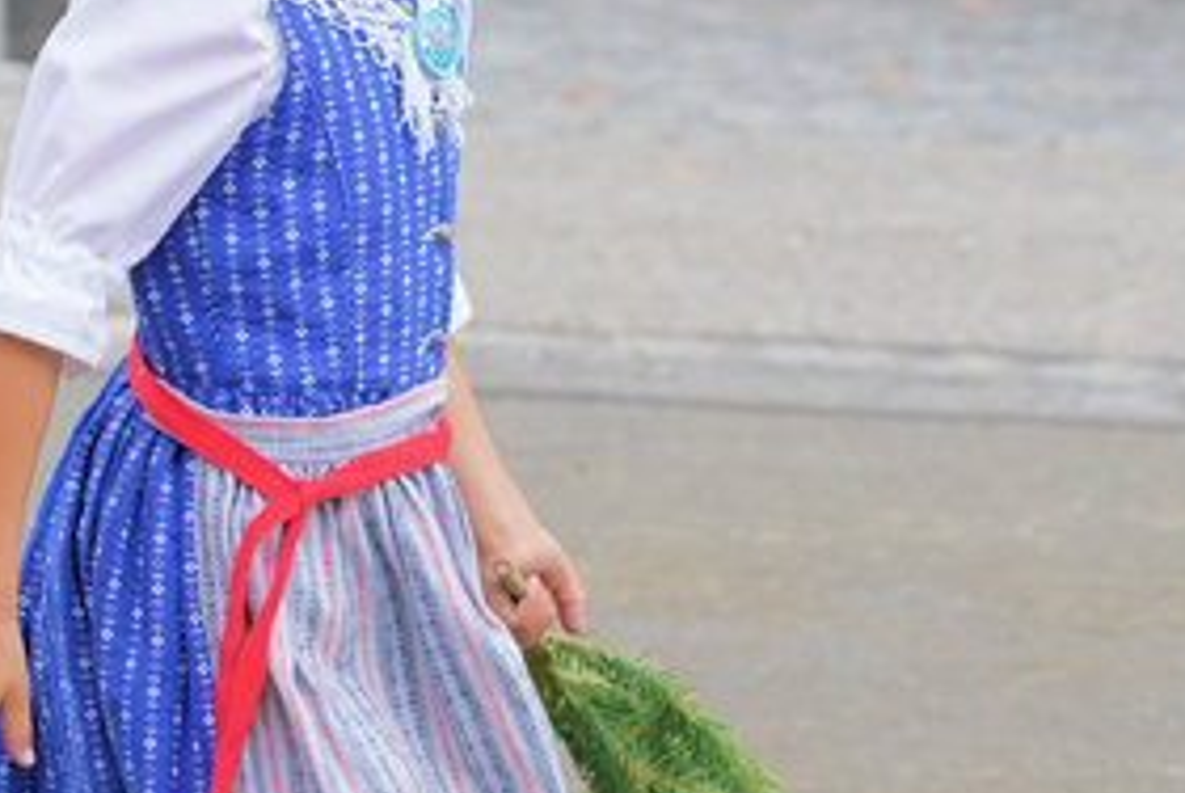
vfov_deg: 5.1
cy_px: 709
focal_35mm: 272
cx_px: 434
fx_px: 8962
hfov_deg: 7.6
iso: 800
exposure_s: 1/800
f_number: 5.6
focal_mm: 85
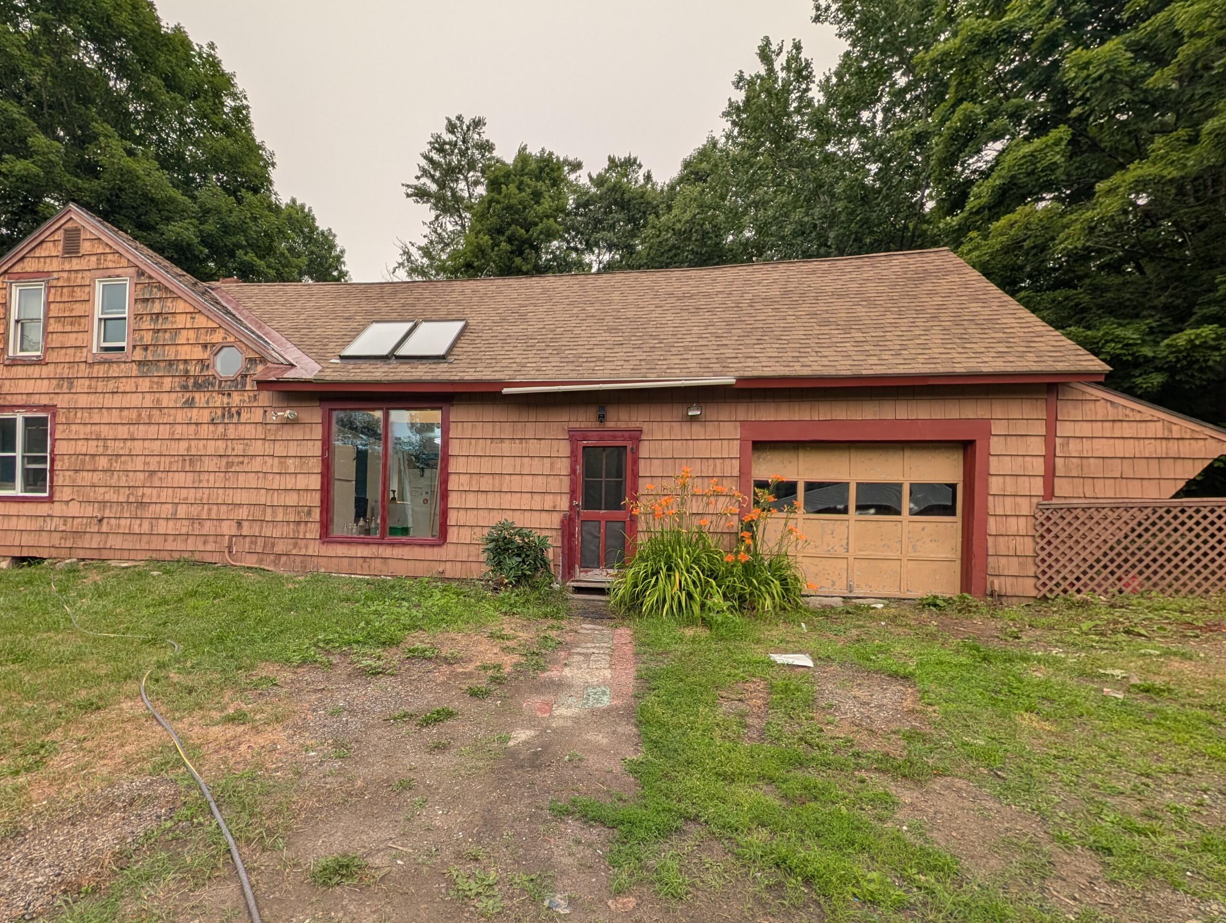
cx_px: 543
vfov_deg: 85.4
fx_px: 496
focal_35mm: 14
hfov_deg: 101.6
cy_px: 519
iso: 52
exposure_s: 1/264
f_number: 1.7
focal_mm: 2.02
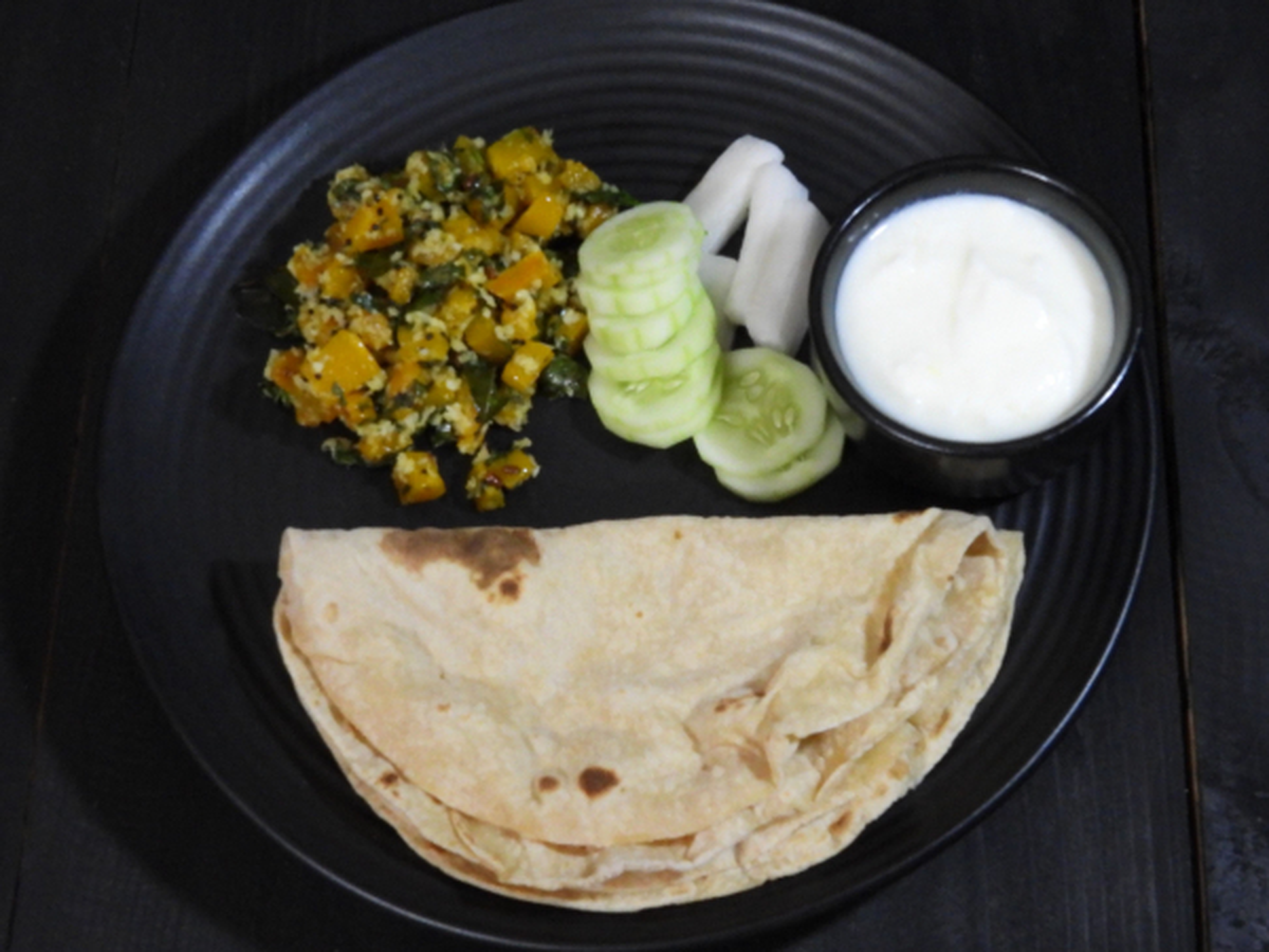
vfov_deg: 29.1
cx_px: 634
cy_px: 476
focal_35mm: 50
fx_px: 1833
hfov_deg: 38.2
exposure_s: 1/8
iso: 800
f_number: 5.6
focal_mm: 8.9
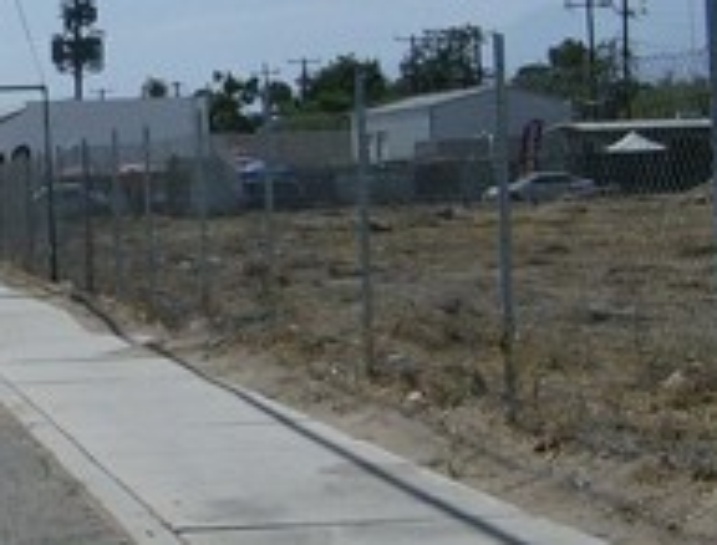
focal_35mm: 120
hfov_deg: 16.0
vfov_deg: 12.4
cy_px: 71
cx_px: -4
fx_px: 2498
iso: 100
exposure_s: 1/2000
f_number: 4.7
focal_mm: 6
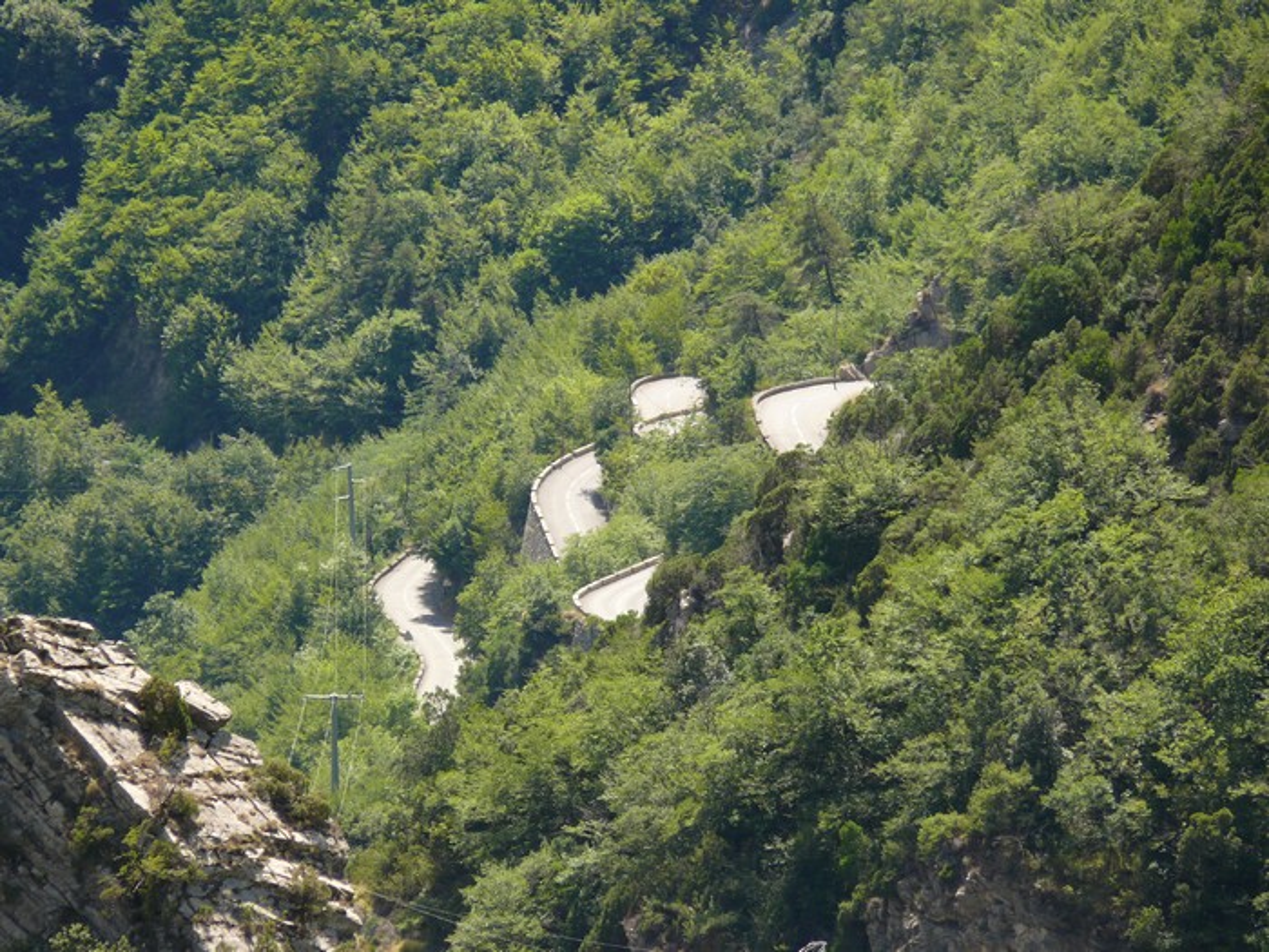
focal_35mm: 420
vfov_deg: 3.5
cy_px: 476
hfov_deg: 4.7
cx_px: 634
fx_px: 15397
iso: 100
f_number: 5.6
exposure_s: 1/200
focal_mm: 88.8
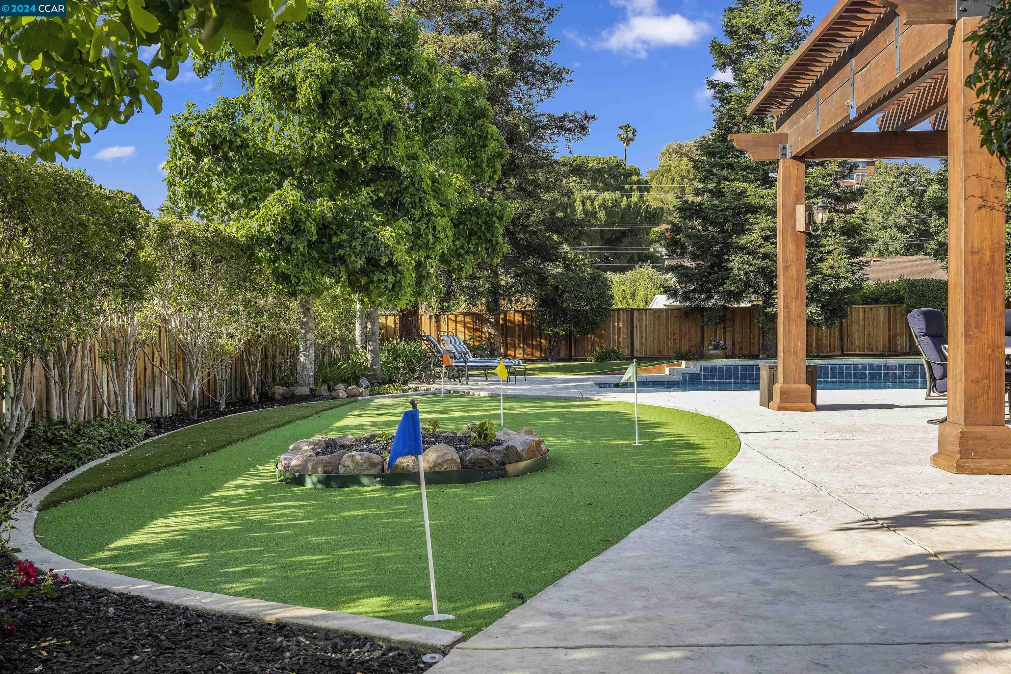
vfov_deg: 38.4
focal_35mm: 34
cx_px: 506
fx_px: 969
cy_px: 337
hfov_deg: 55.1
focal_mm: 34.5
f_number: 8
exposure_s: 1/200
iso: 400
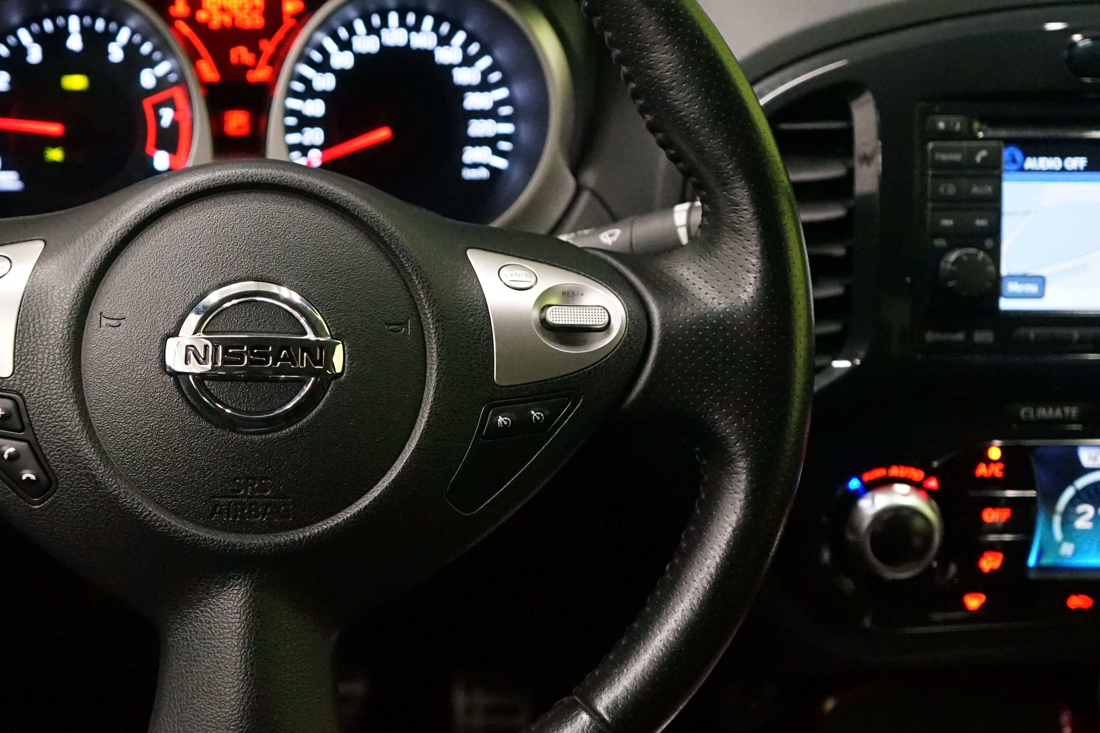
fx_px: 1925
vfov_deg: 21.5
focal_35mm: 63
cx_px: 266
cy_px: 299
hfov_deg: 31.3
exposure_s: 1/60
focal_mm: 37
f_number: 4
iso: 6400
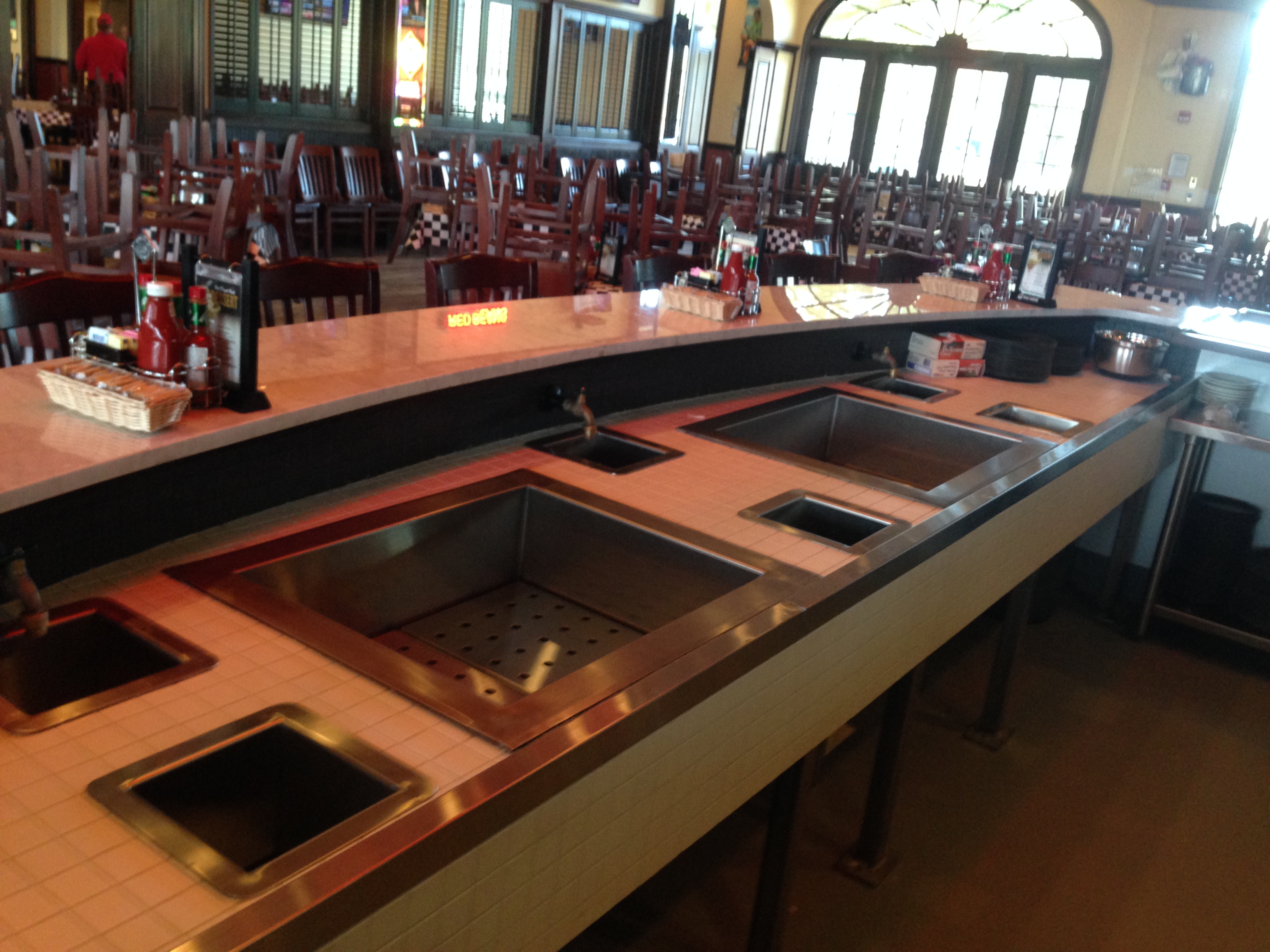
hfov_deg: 55.4
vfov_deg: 42.9
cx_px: 635
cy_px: 476
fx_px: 1211
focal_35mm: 33
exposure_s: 1/20
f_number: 2.4
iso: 160
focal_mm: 4.12
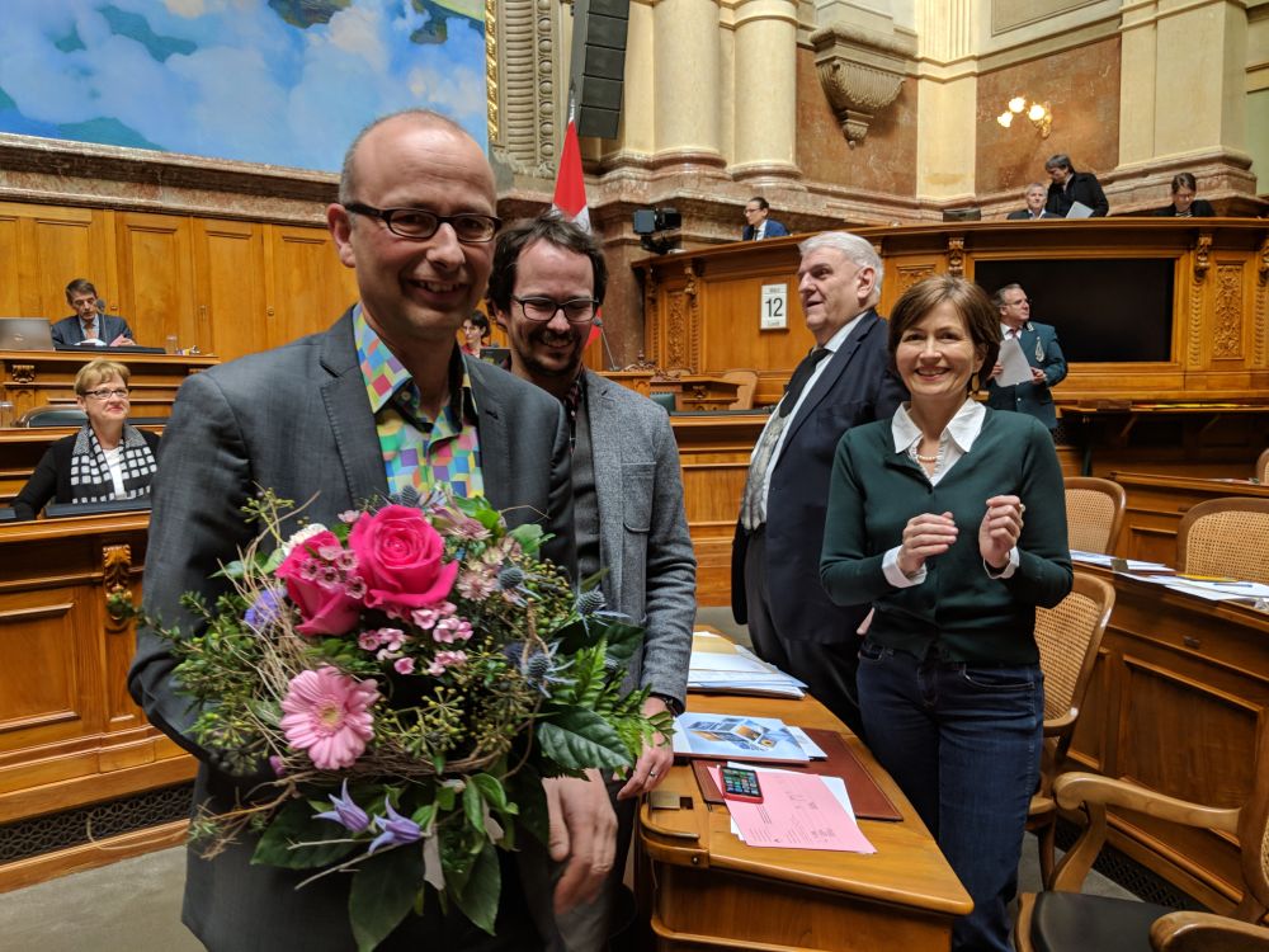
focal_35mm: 27
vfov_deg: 51.4
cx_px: 634
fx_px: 990
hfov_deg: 65.3
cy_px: 476
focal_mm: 4.44
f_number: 1.8
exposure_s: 1/100
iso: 91
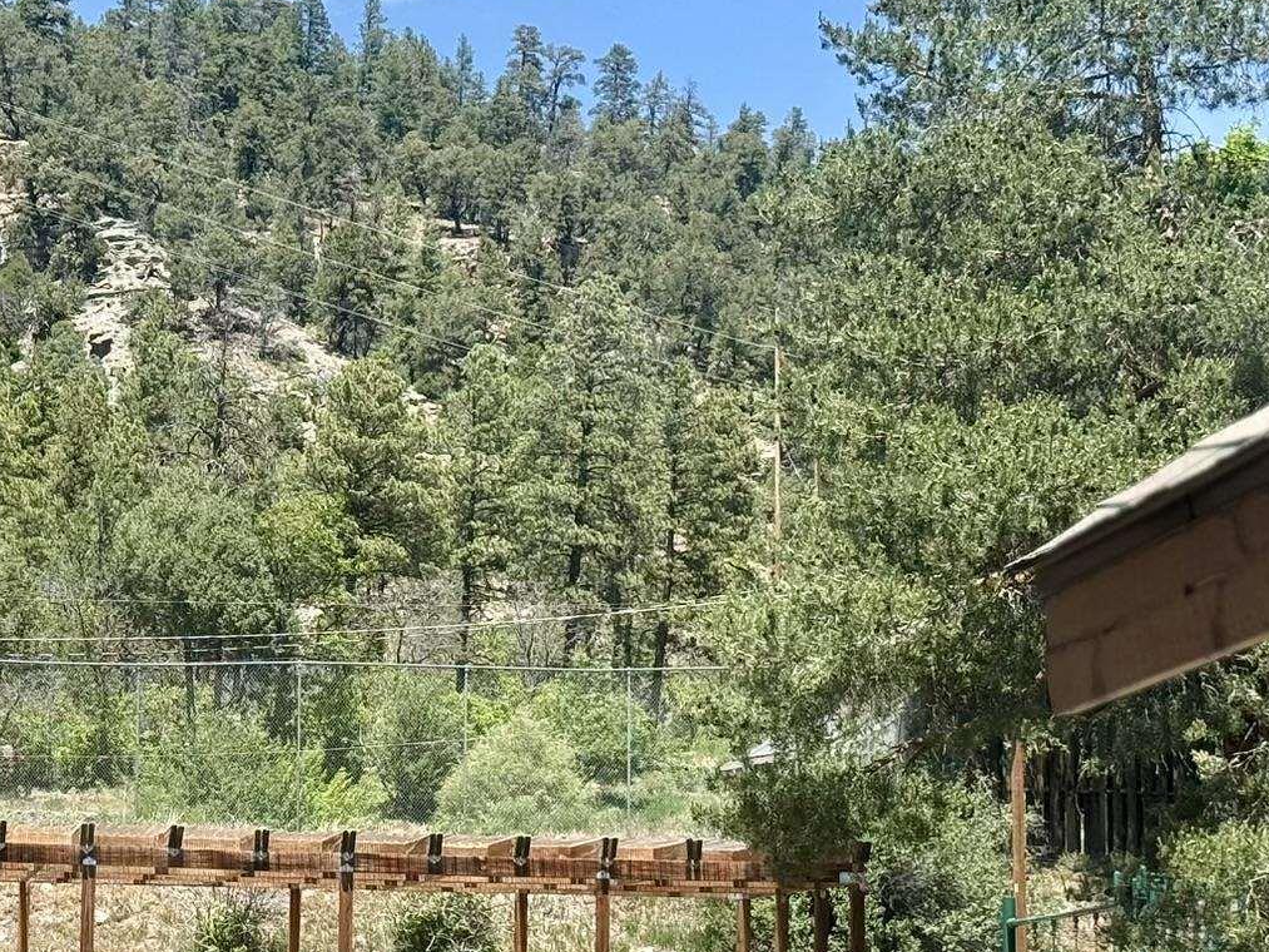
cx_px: 212
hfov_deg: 20.0
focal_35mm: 97
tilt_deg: +7.8
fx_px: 3556
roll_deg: -1.2
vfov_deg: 15.2
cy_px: 608
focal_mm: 6.76
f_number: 1.78
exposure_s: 1/1838
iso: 64
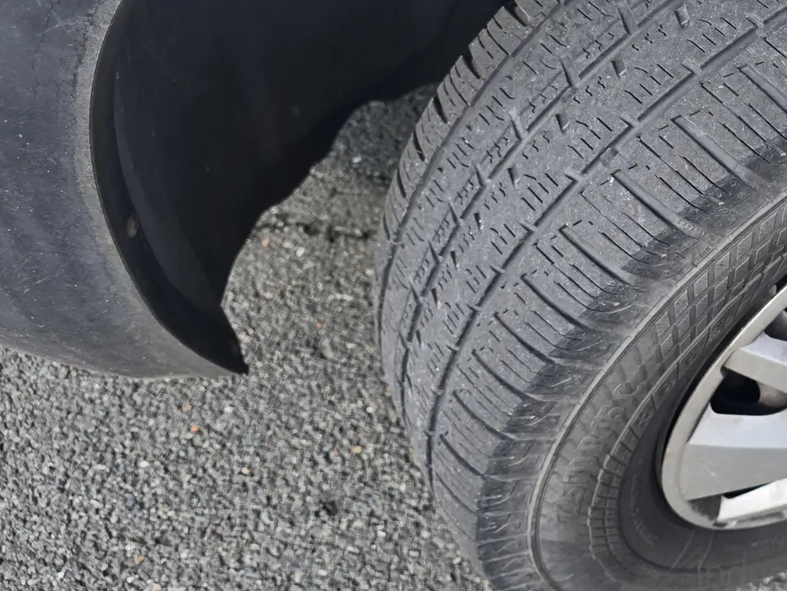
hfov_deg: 37.8
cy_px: 206
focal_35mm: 46
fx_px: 1046
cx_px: 745
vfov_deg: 31.3
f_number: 1.7
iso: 12
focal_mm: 6.3
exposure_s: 1/205
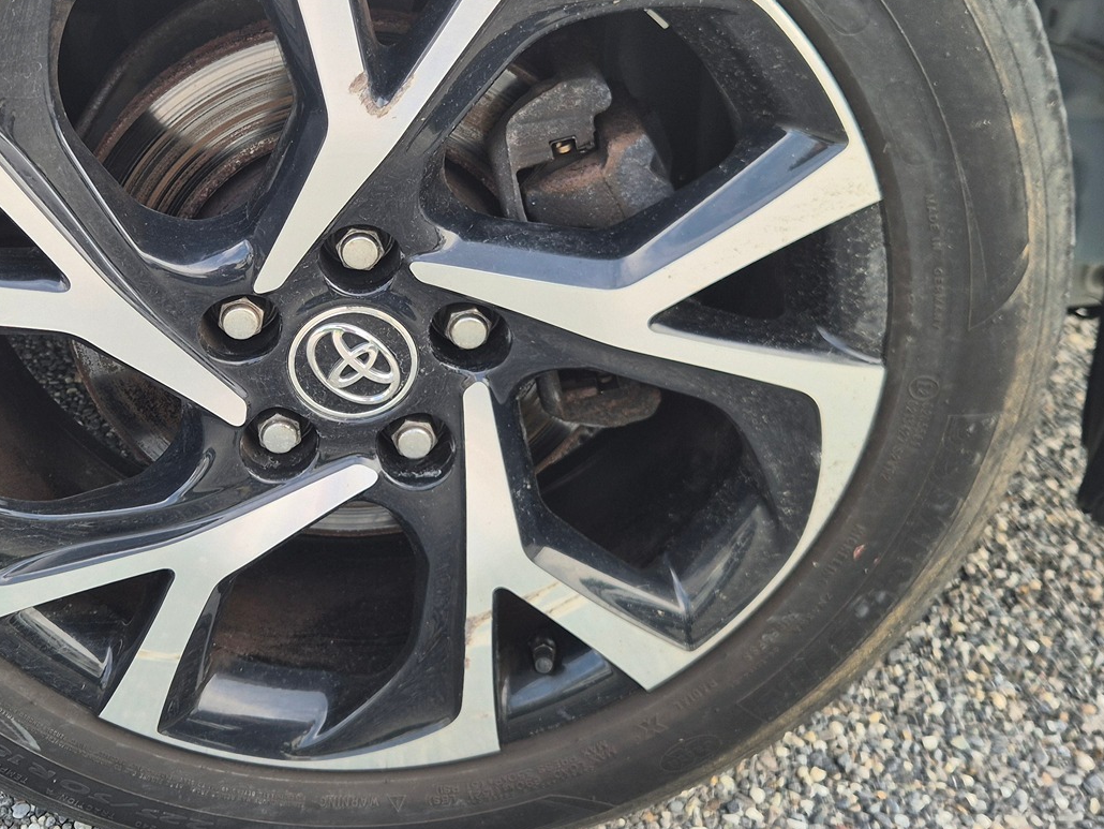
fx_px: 1436
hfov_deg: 41.4
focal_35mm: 45
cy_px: 298
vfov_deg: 32.0
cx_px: 356
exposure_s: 1/189
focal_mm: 5.4
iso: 25
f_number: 1.8
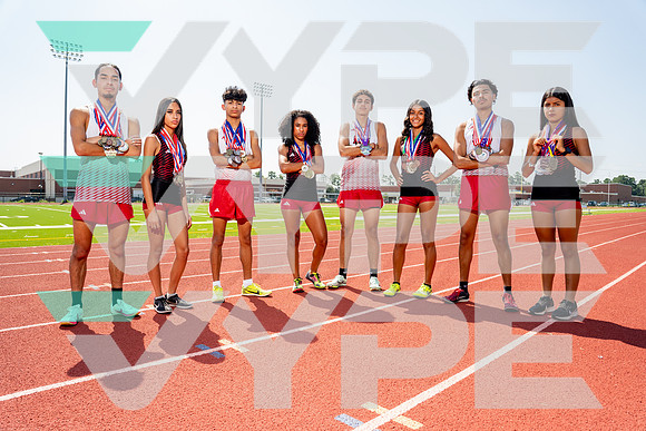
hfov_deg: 73.1
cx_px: 323
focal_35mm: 24
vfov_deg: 52.6
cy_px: 216
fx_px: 436
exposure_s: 1/250
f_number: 5.6
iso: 100
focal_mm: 24
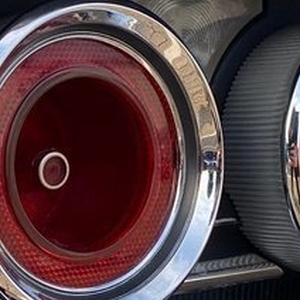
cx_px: 185
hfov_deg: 13.4
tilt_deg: -6.7
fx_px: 1275
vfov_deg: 13.4
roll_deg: +0.4
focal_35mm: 130
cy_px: 218
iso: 32
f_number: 1.8
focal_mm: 4.25
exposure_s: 1/510
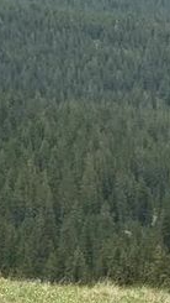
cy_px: -30
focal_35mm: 219
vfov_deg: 9.7
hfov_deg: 5.5
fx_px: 1753
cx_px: 202
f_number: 1.78
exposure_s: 1/1312
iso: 64
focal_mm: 6.76
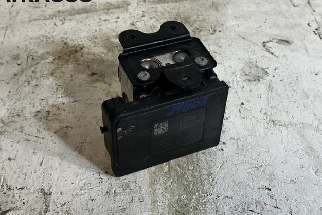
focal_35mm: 51
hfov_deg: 38.9
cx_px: 160
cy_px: 108
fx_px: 456
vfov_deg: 26.5
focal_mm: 6.86
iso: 64
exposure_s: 1/100
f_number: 1.78
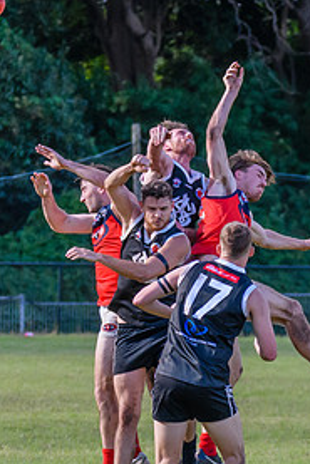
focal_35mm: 715
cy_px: 332
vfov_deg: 2.9
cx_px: 319
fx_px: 9223
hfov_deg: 1.9
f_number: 5
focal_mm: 180
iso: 1250
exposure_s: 1/2000
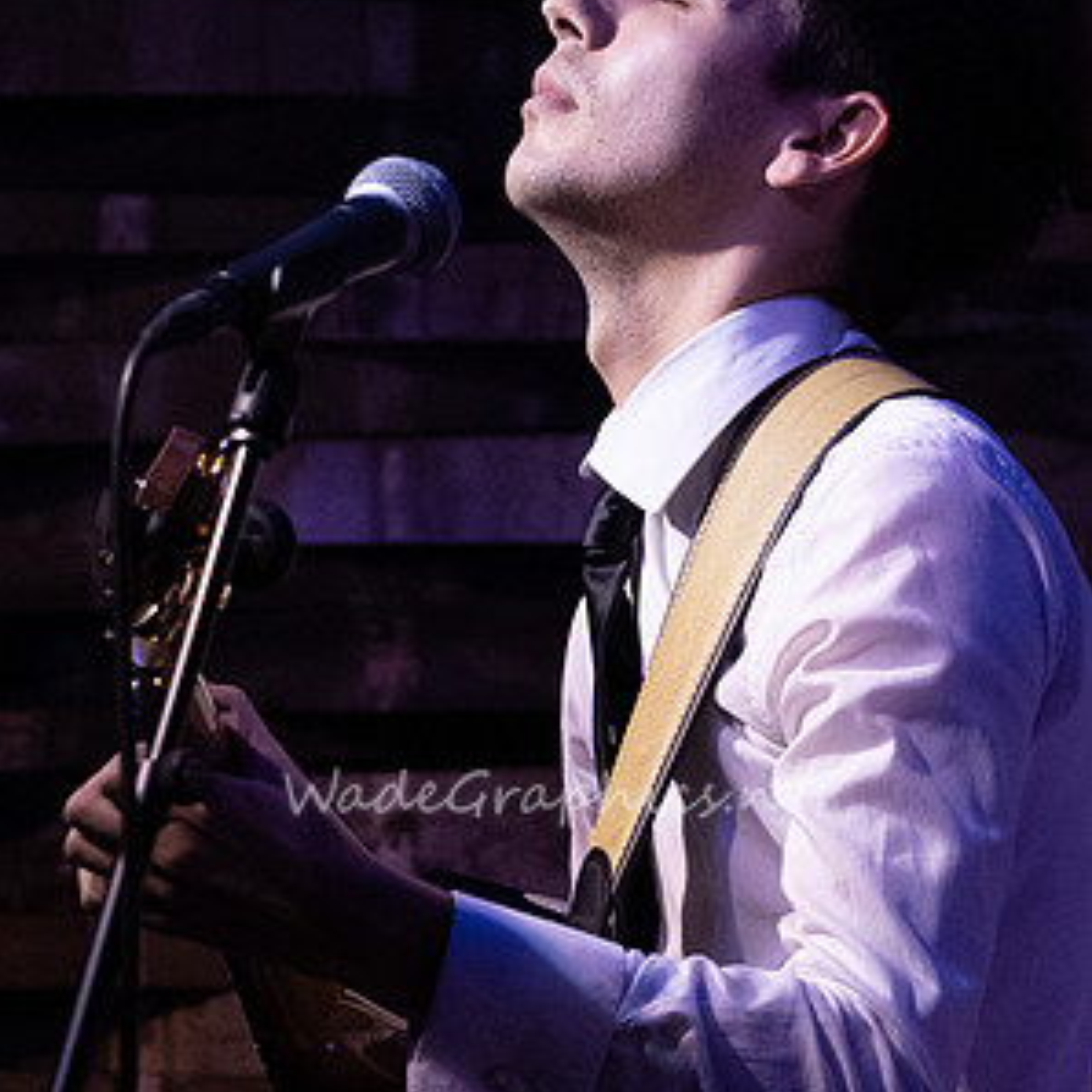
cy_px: 427
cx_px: 626
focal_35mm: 384
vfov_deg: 4.6
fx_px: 13705
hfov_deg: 4.6
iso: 6400
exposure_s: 1/200
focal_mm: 144
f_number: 6.3
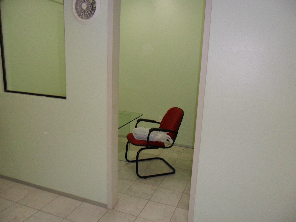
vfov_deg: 51.4
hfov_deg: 65.3
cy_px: 111
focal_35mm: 27
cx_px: 148
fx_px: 231
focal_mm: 4.9
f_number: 3.5
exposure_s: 1/45
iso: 200
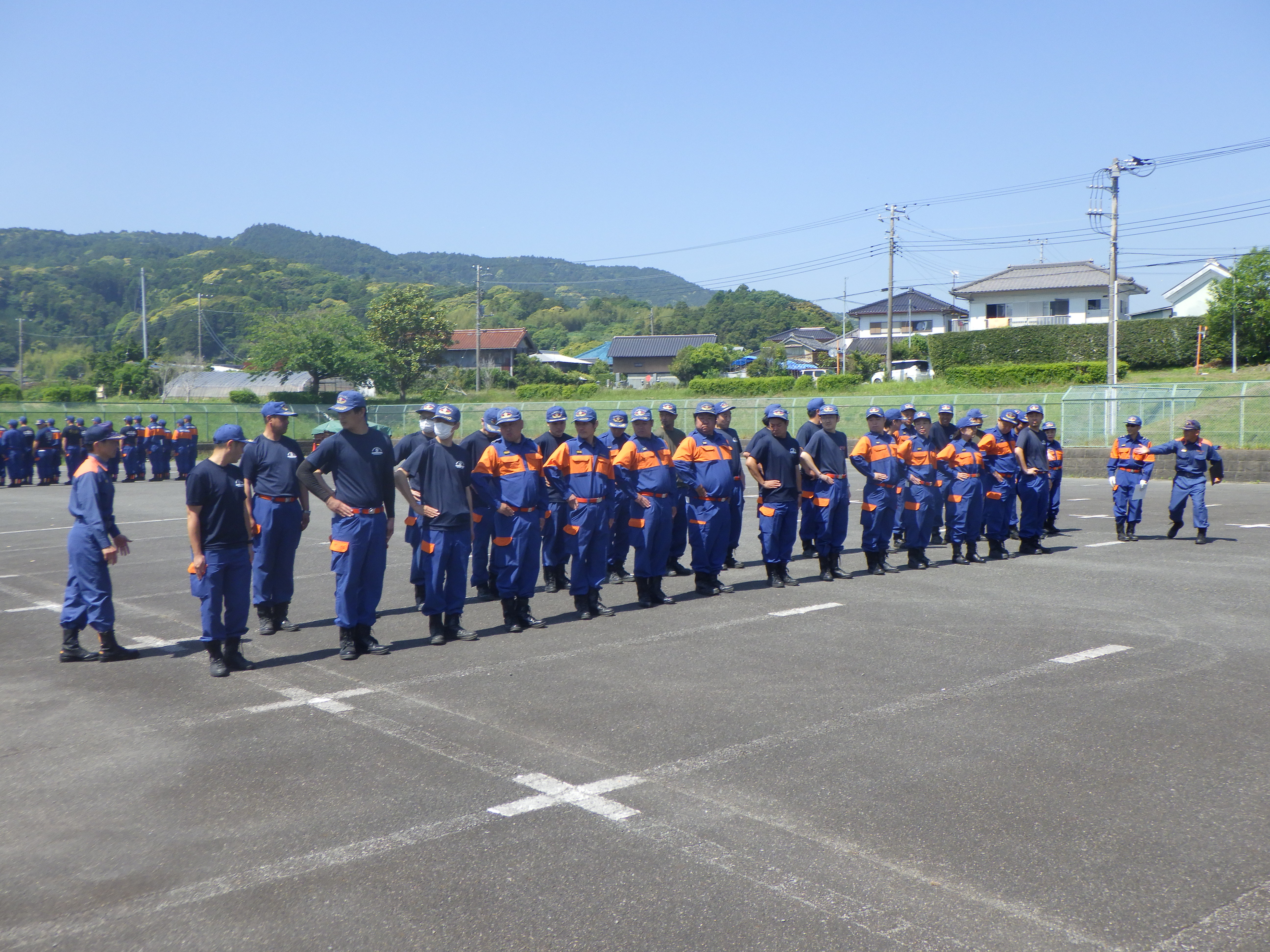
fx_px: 1247
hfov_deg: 54.0
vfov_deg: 41.8
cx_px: 635
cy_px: 476
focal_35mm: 34
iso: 125
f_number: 4.6
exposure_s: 1/500
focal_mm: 6.1
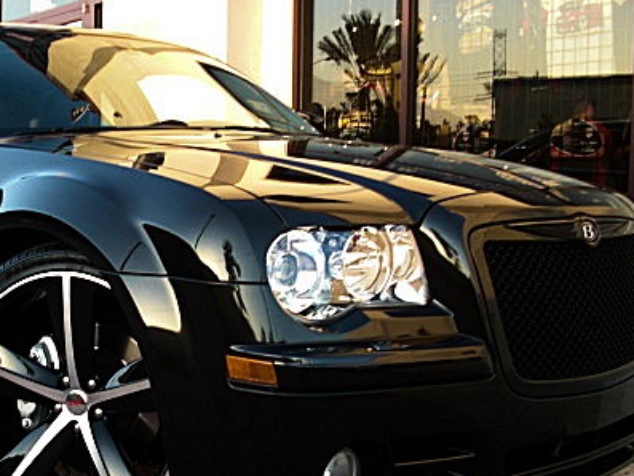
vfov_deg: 25.1
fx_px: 1063
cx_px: 190
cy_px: 318
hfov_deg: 32.8
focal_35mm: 58
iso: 100
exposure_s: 1/80
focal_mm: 6.3
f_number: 2.8
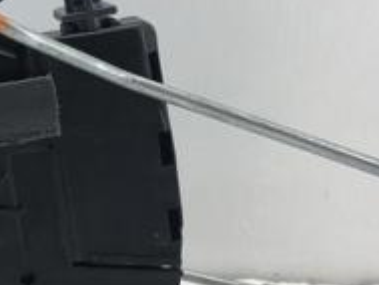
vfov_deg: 15.1
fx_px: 1074
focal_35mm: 98
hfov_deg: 18.0
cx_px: -178
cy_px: 106
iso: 25
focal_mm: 4.15
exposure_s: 1/118
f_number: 2.2
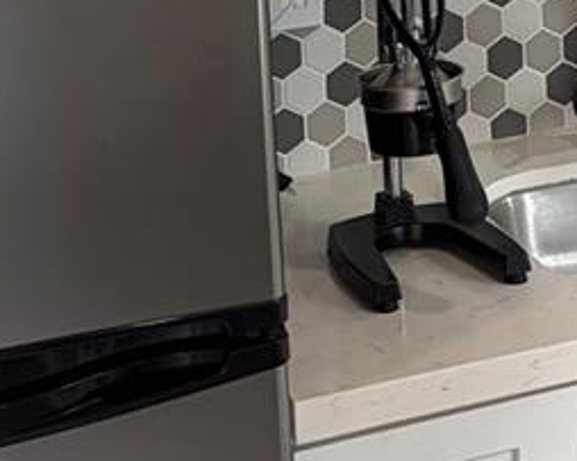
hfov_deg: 15.6
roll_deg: +3.3
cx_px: 629
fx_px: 2048
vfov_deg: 11.2
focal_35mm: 120
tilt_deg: +2.2
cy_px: -554
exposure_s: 1/60
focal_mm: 5.96
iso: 125
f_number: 1.6
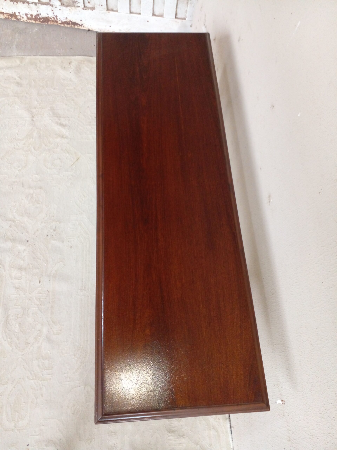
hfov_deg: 51.4
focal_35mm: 27
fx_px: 350
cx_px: 168
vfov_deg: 65.3
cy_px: 225
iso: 250
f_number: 1.9
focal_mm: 3.6
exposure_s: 1/50
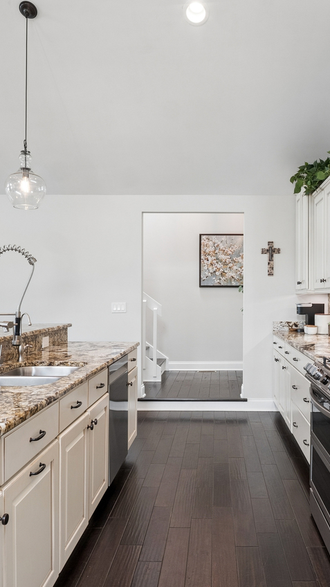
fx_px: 436
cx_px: 215
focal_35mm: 28
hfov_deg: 41.1
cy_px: 283
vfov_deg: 67.9
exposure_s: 1/30
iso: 640
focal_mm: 14
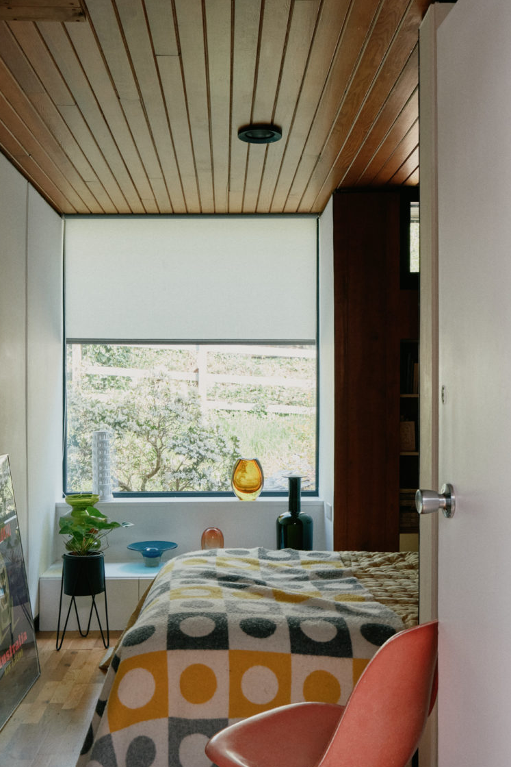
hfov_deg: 36.9
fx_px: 766
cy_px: 392
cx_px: 252
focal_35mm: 36
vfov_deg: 53.1
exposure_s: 1/100
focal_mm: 23.4
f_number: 7.1
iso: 1600
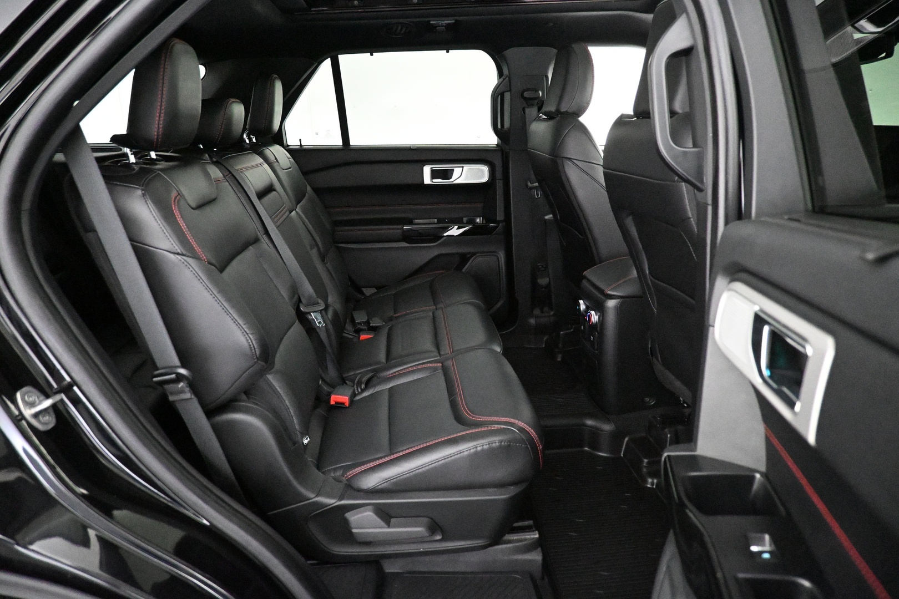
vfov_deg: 53.1
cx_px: 450
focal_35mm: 24
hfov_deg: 73.7
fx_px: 599
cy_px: 300
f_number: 3.5
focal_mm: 16
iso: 12800
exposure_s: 1/60
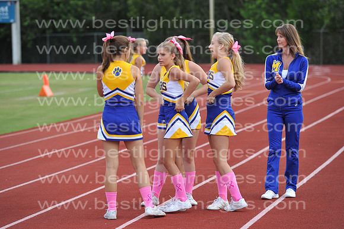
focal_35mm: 185
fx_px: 1767
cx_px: 172
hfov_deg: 11.1
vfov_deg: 7.4
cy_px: 114
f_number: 5
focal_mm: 185
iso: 800
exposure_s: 1/640
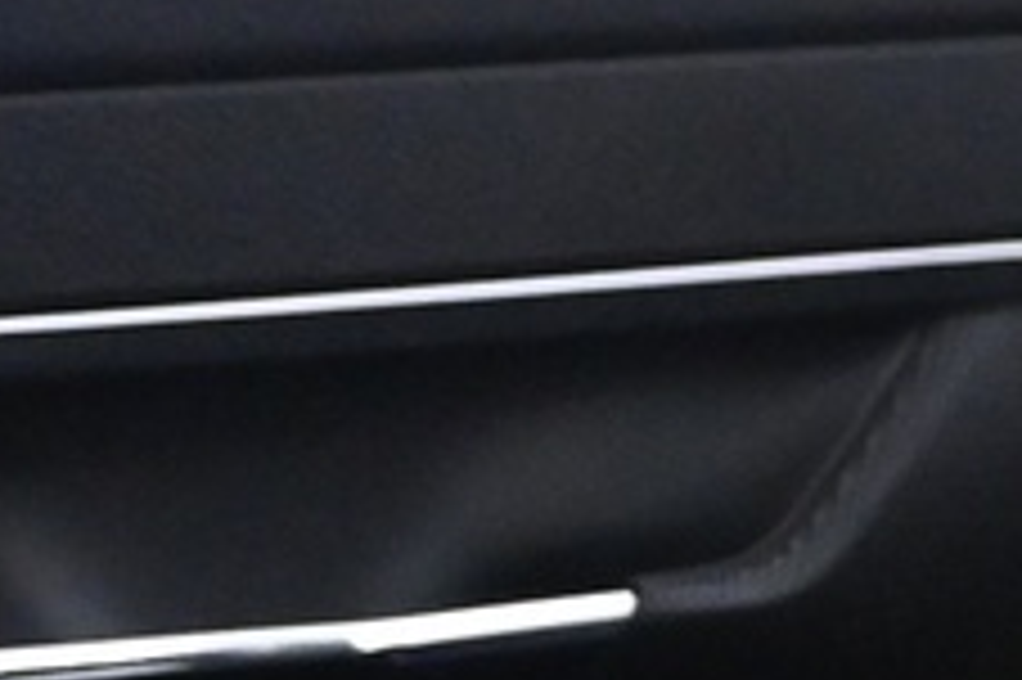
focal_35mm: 225
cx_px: 3102
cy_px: 293
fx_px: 6370
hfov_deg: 7.9
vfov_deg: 6.1
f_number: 4
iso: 3200
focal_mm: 21
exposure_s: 1/30
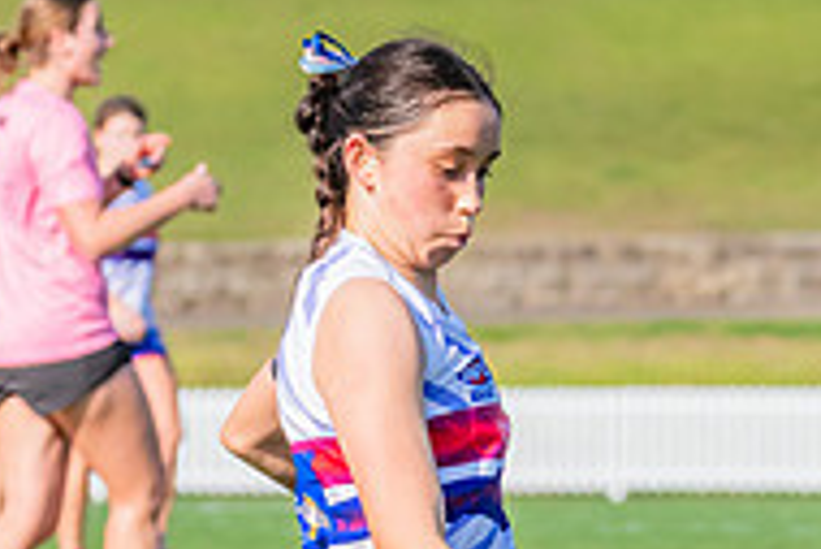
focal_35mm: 662
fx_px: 15108
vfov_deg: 2.1
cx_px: 462
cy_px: 711
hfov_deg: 3.1
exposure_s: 1/1250
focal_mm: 210
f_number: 10
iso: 800
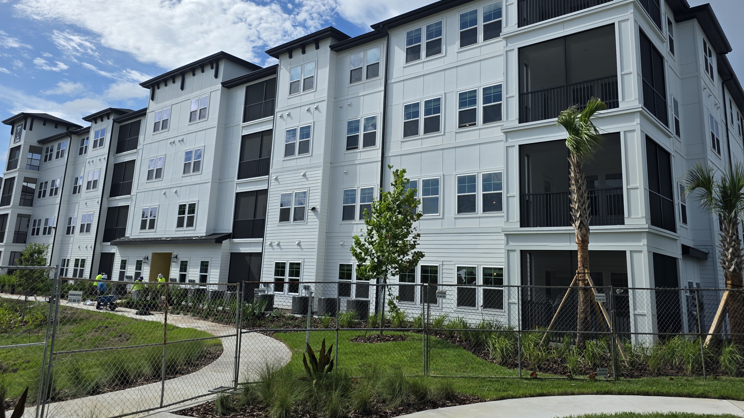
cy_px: 173
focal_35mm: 27
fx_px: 533
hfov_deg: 69.9
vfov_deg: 42.7
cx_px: 369
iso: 64
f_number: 1.7
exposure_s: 1/7944
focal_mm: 6.3
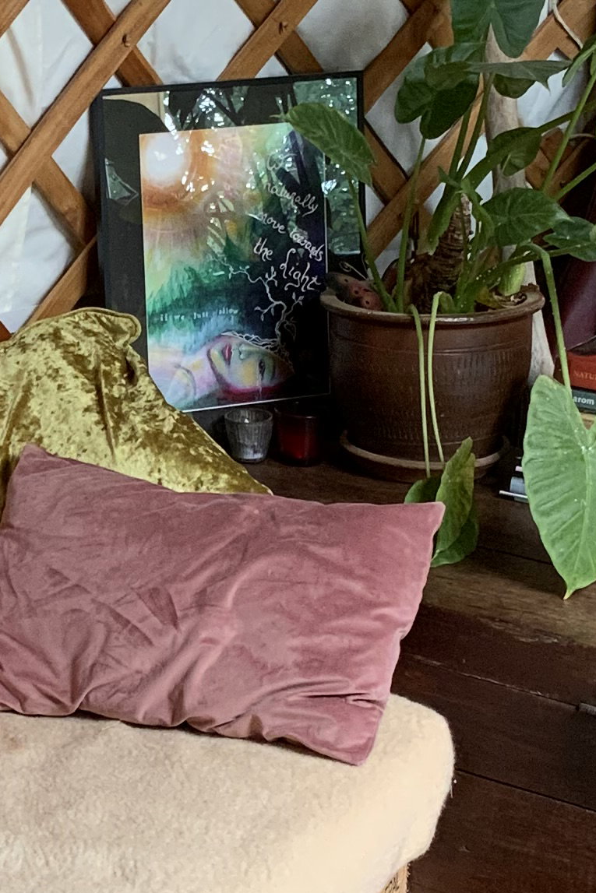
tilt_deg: -18.7
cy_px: 523
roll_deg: +0.4
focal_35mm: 106
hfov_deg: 12.7
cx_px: -31
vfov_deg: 19.3
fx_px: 2631
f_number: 1.8
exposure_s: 1/49
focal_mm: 3
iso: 64
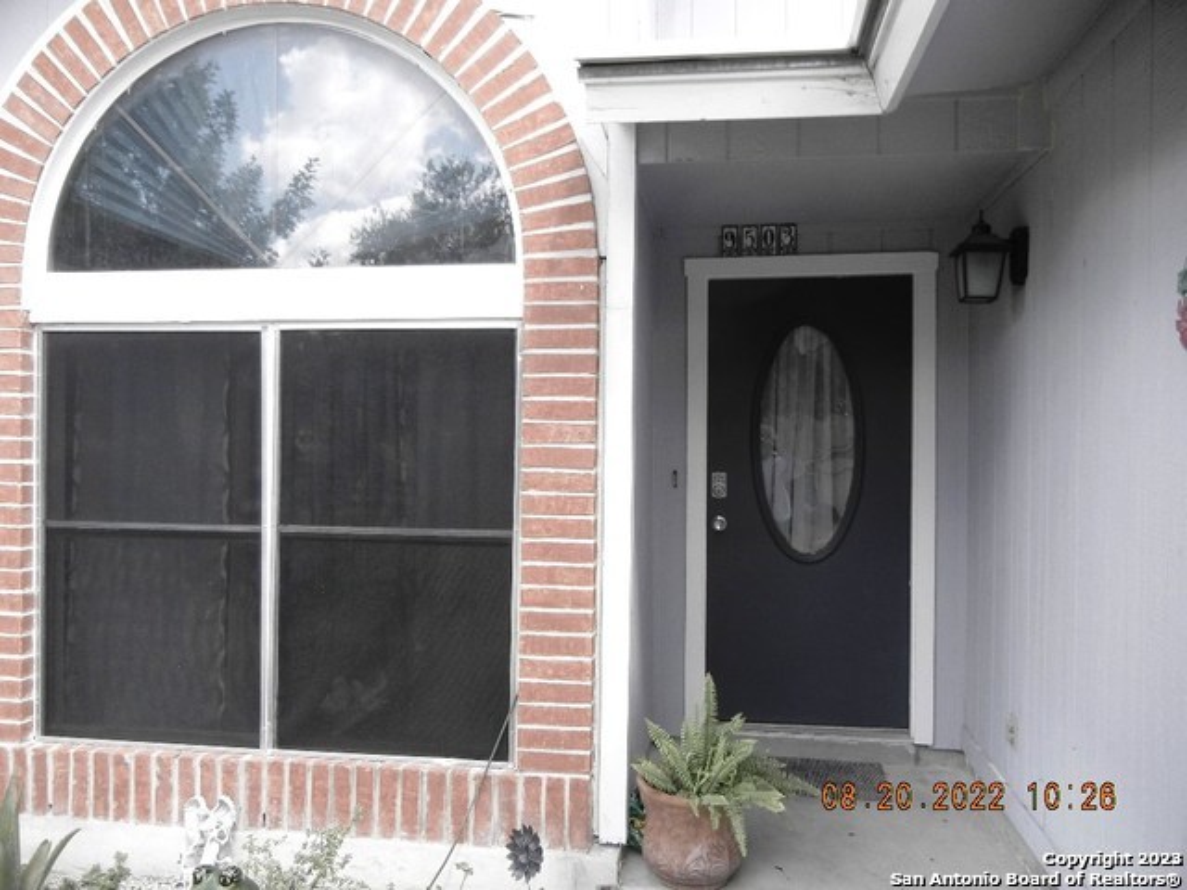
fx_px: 1029
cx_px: 594
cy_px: 445
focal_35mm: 30
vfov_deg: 46.8
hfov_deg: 60.0
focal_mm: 5.4
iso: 160
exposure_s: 1/255
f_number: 3.5
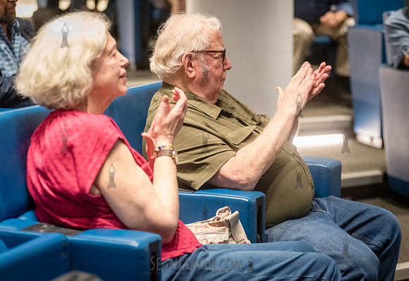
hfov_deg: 18.8
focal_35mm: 108
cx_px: 212
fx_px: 1234
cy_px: 141
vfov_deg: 13.0
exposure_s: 1/250
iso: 6400
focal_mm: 105
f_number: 3.5
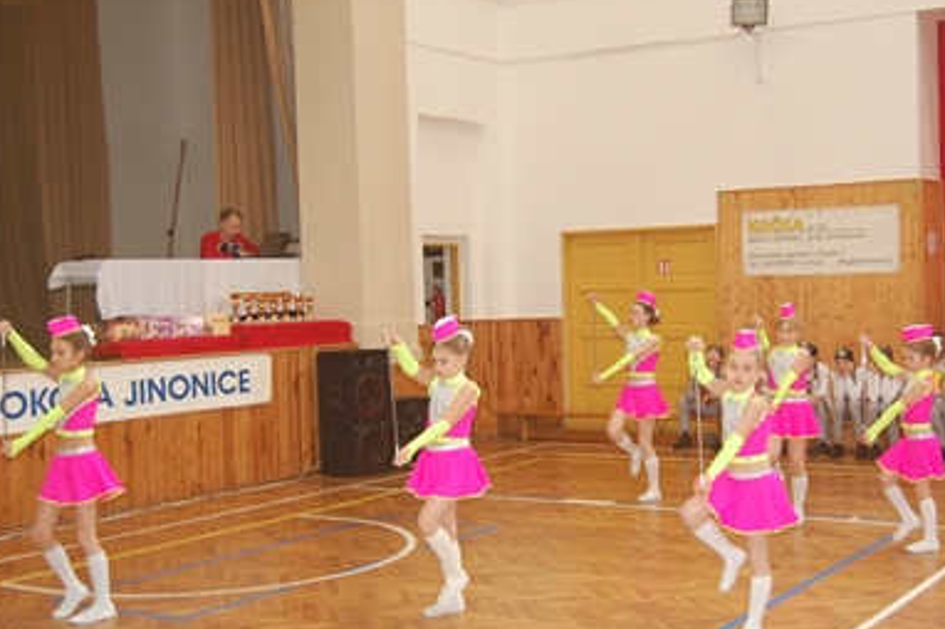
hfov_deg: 38.9
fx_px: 1338
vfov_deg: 26.4
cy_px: 357
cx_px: 522
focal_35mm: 51
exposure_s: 1/60
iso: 560
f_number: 4.2
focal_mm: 26
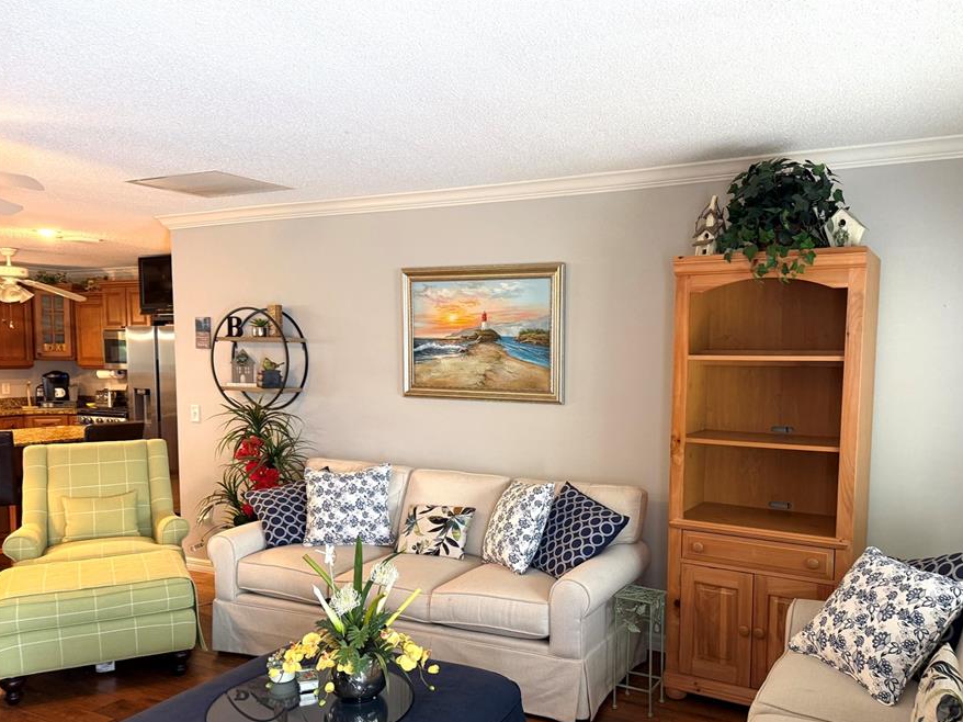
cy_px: 414
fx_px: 779
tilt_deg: -3.0
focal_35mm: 28
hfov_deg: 63.1
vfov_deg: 49.6
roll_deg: -0.7
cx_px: 555
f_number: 1.78
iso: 250
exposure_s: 1/60
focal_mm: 6.76
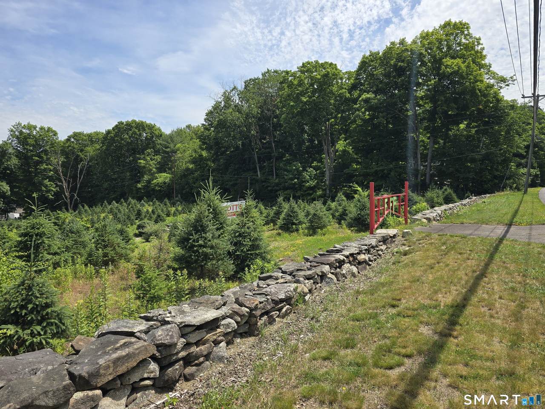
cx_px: 272
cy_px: 204
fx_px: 362
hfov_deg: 73.9
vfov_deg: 58.9
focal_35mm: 23
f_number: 1.7
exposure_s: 1/659
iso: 12
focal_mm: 6.3
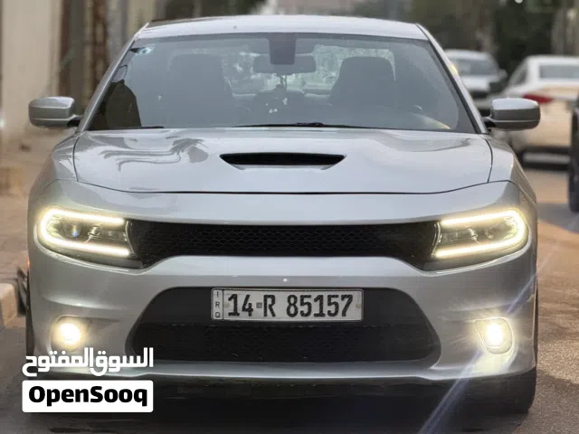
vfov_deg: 12.3
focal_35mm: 120
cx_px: 290
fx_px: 2007
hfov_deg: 16.4
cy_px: 217
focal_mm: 15.66
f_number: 2.8
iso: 500
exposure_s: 1/50
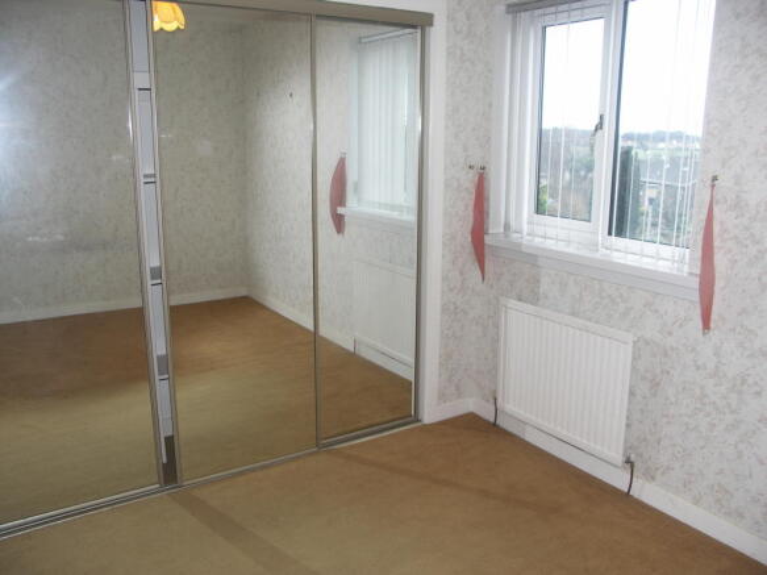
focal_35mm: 29
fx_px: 642
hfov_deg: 61.7
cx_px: 384
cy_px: 288
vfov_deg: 48.2
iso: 100
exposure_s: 1/50
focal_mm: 7.7
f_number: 2.8
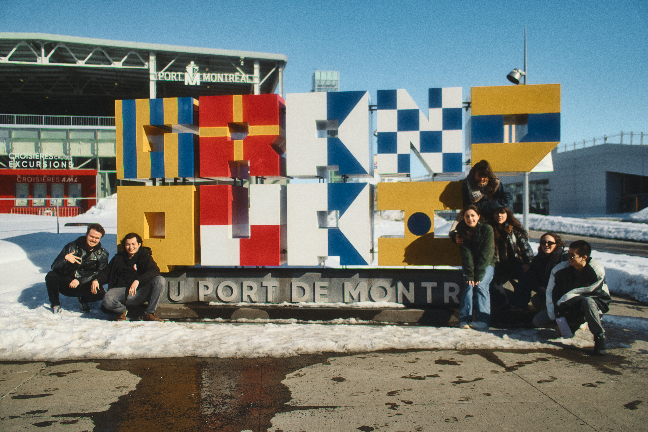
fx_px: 648
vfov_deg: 36.9
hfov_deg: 53.1
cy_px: 216
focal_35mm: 36
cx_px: 324
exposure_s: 1/2500
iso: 100
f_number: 1.8
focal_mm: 24
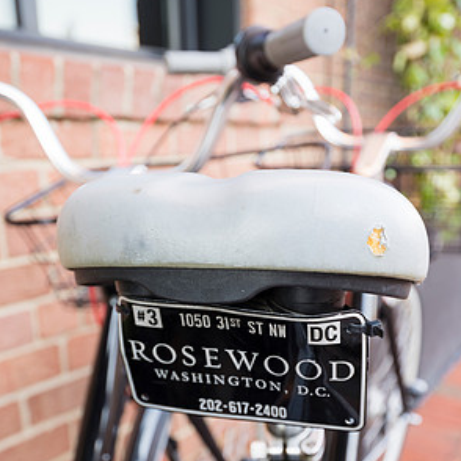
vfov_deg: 41.9
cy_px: 329
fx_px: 588
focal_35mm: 39
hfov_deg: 42.8
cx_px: 234
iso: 200
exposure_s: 1/60
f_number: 4.5
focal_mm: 30
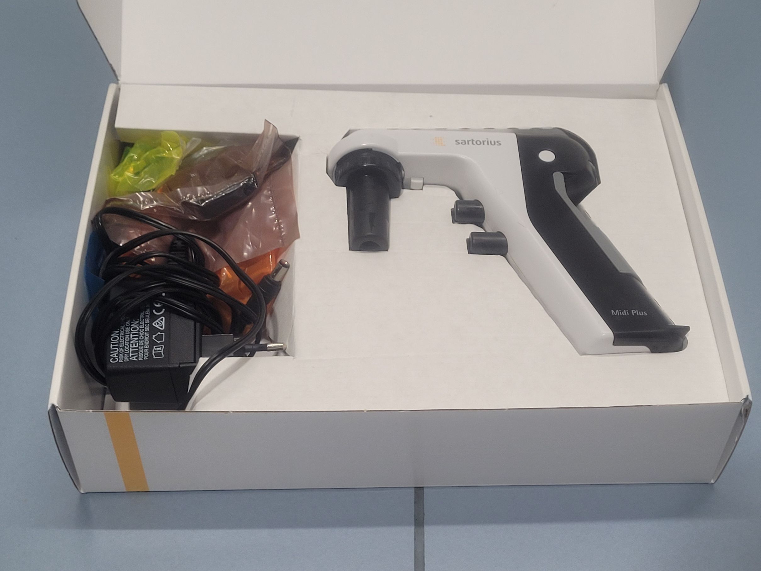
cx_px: 380
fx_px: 572
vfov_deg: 53.1
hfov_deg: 67.3
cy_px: 286
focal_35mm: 26
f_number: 1.8
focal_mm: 5.4
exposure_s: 1/100
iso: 160
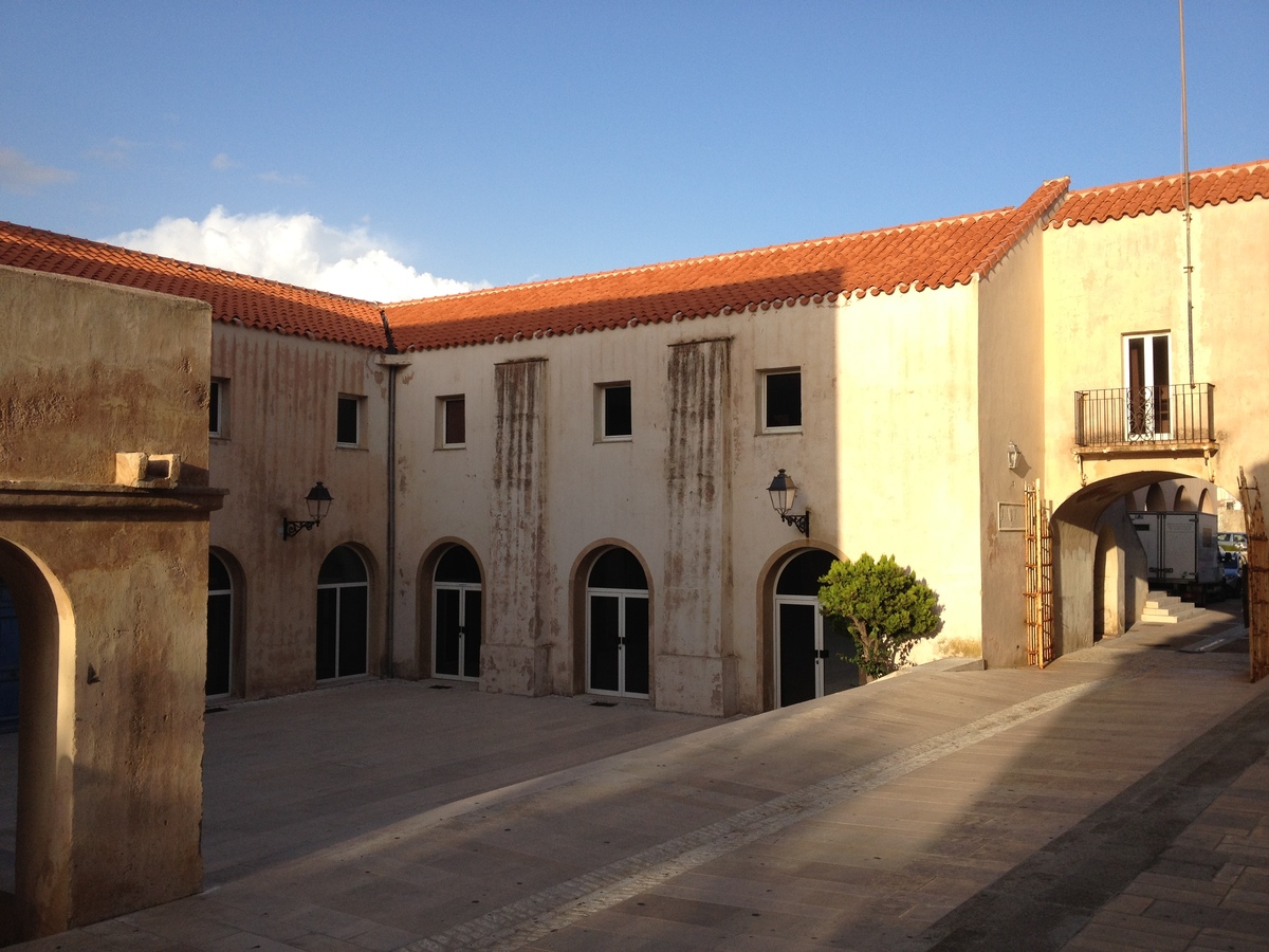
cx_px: 634
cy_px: 476
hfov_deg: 52.6
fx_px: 1283
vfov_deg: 40.7
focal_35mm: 35
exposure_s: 1/1004
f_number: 2.4
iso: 64
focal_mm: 4.28
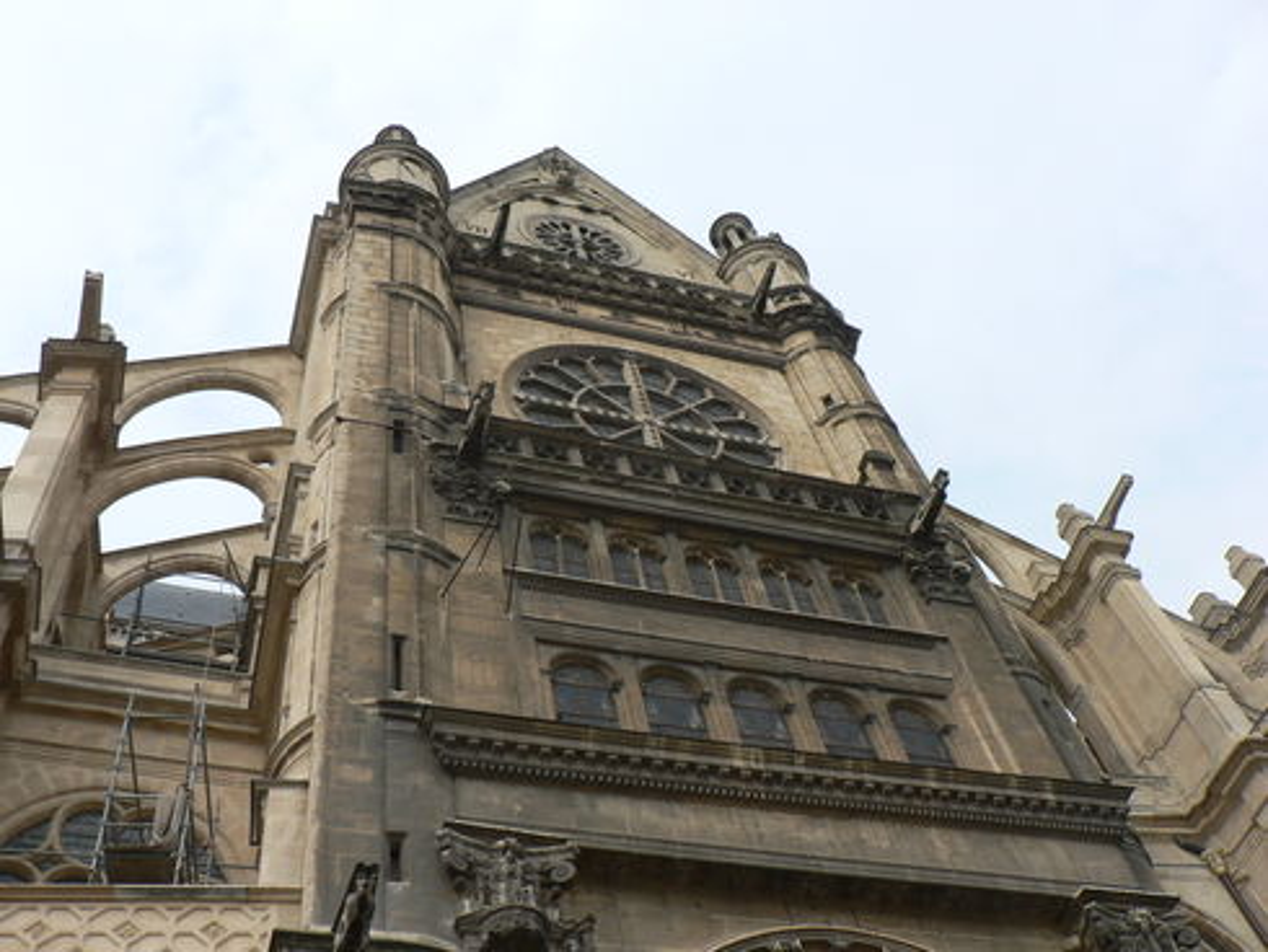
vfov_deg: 40.7
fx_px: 1283
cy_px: 476
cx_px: 634
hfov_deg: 52.6
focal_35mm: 35
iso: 64
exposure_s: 1/320
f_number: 4
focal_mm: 6
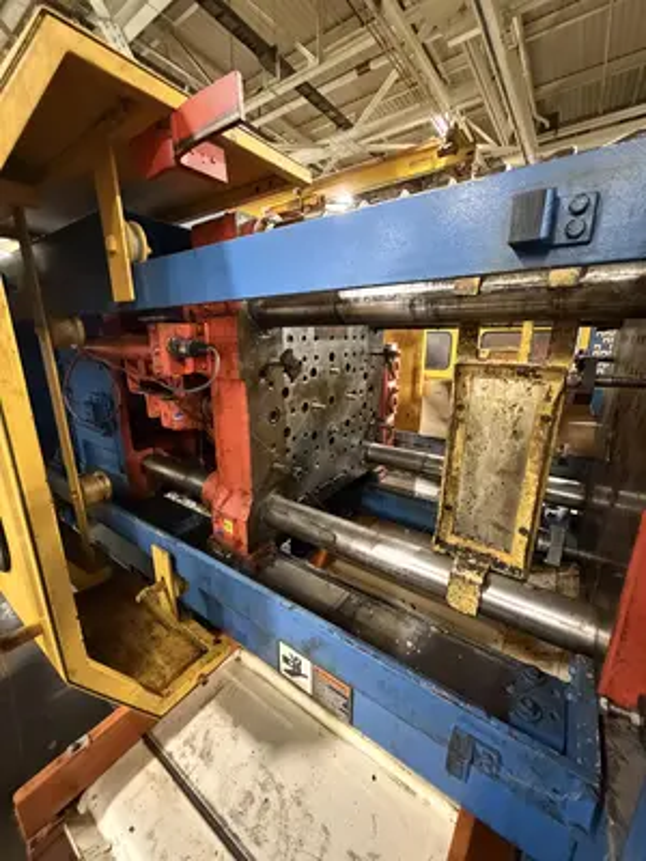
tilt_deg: -15.6
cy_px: 430
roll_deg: +0.4
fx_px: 348
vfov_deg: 102.1
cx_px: 323
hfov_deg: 85.7
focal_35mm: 14
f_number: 2.2
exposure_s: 1/60
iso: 1250
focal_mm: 2.22
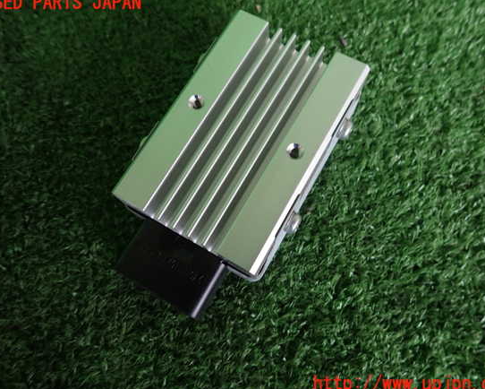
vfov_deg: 53.2
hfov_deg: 64.0
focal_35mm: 27
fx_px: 388
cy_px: 194
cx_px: 247
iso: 160
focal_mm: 4.5
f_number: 2
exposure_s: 1/60
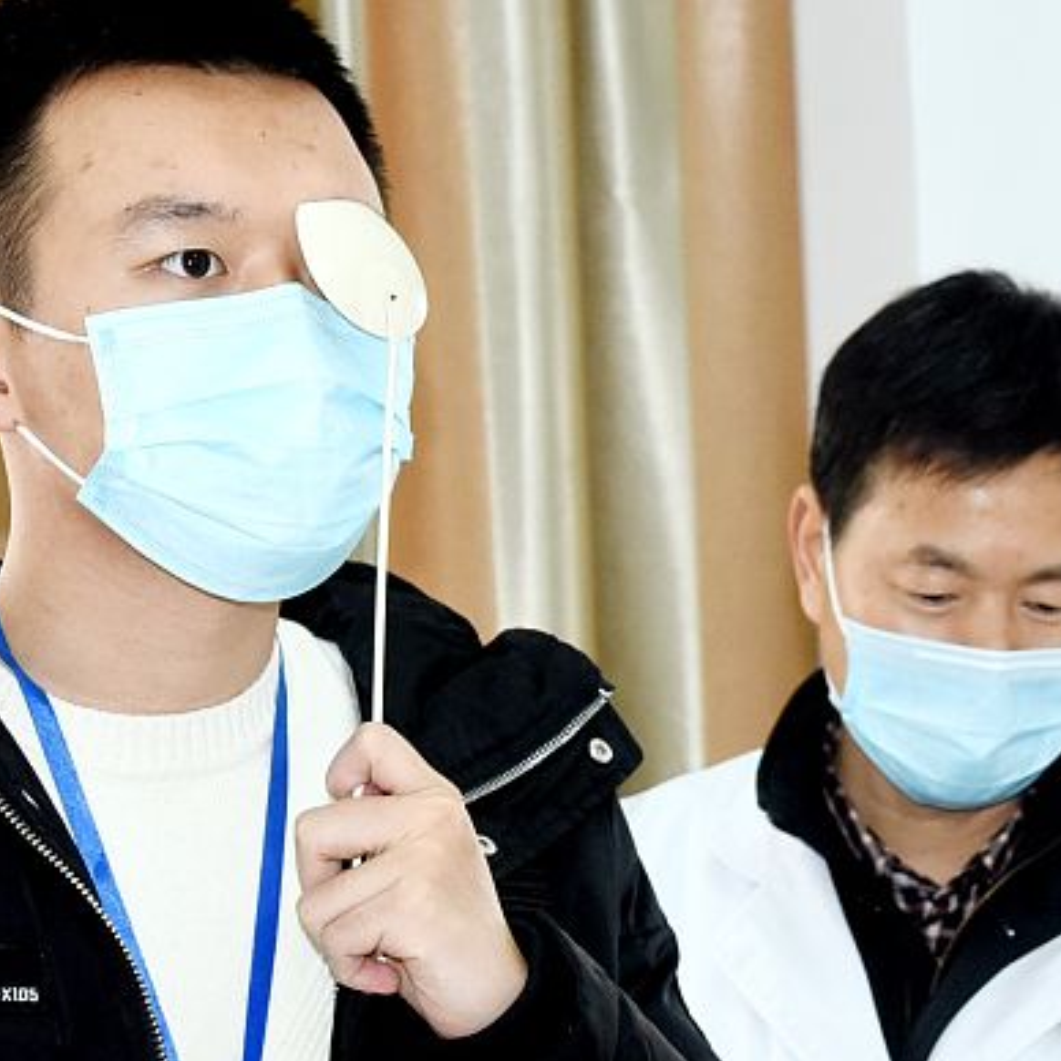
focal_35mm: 105
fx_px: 3641
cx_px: 777
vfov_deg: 16.5
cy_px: 775
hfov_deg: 16.5
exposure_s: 1/200
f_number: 5.6
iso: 1600
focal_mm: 40
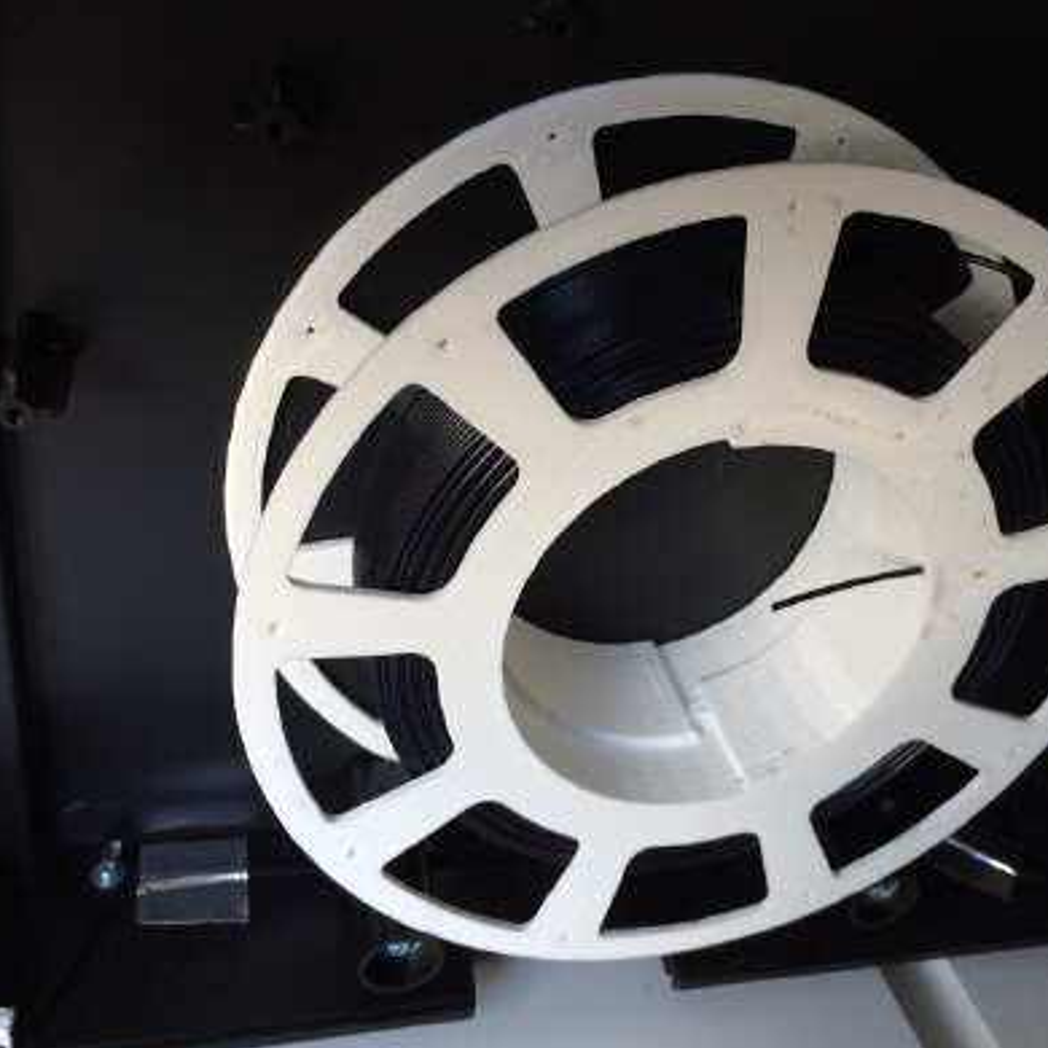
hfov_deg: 47.1
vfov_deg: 47.2
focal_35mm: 35
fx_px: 1199
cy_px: 532
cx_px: 601
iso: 32
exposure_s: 1/40
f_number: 2.2
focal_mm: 4.15
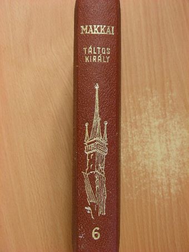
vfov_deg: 27.8
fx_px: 509
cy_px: 126
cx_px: 94
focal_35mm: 70
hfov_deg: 21.0
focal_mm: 11.7
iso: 100
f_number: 3.5
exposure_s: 1/25.3
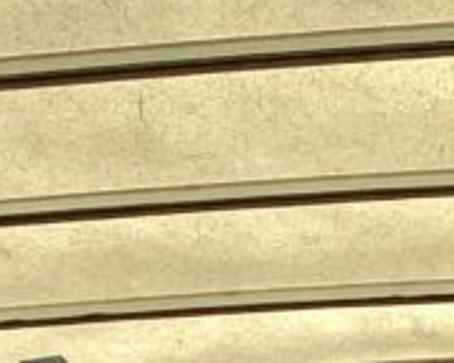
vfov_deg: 7.4
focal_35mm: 179
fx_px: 2404
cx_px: 23
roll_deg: +0.0
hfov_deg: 10.7
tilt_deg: -3.3
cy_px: 1151
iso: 25
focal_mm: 3.3
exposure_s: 1/420
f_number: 2.4
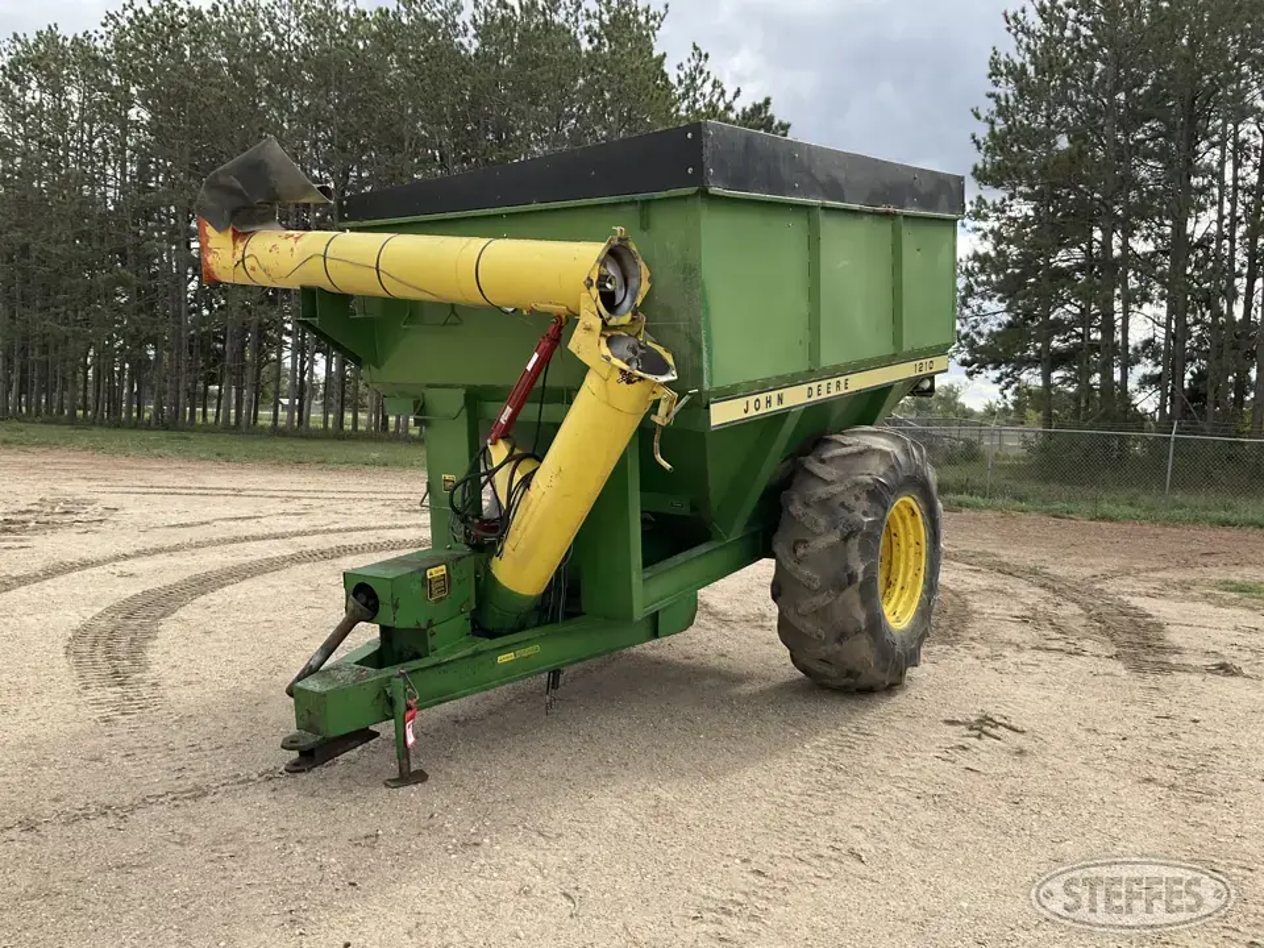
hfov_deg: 61.7
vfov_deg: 48.2
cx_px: 632
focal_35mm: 29
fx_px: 1059
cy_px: 474
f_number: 1.8
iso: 25
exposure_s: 1/781
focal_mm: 3
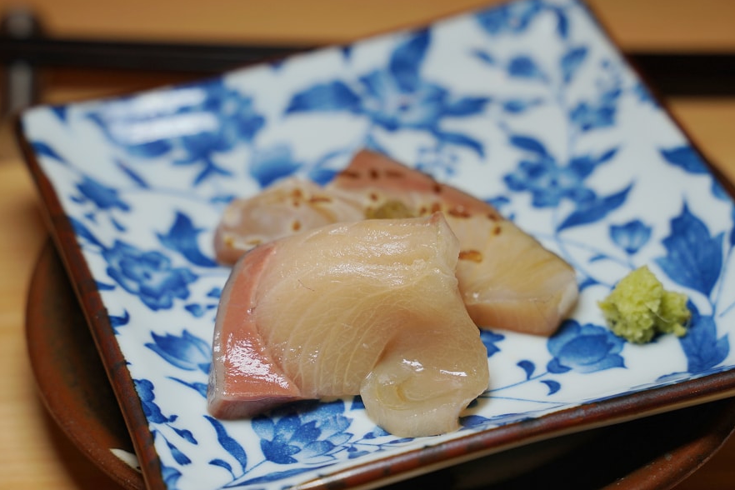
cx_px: 377
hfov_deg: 20.0
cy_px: 303
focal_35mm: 102
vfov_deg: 13.4
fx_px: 2082
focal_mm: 75
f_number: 5
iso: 100
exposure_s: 1/125
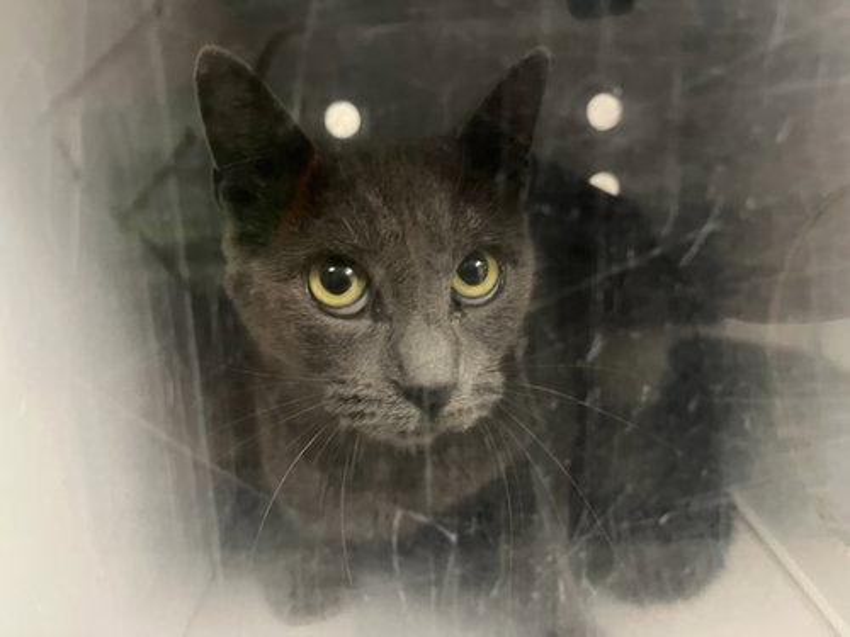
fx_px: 638
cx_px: 425
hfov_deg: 67.3
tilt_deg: -16.5
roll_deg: +3.6
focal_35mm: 26
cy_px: 318
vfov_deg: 53.1
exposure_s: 1/30
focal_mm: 5.1
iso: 640
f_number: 1.6
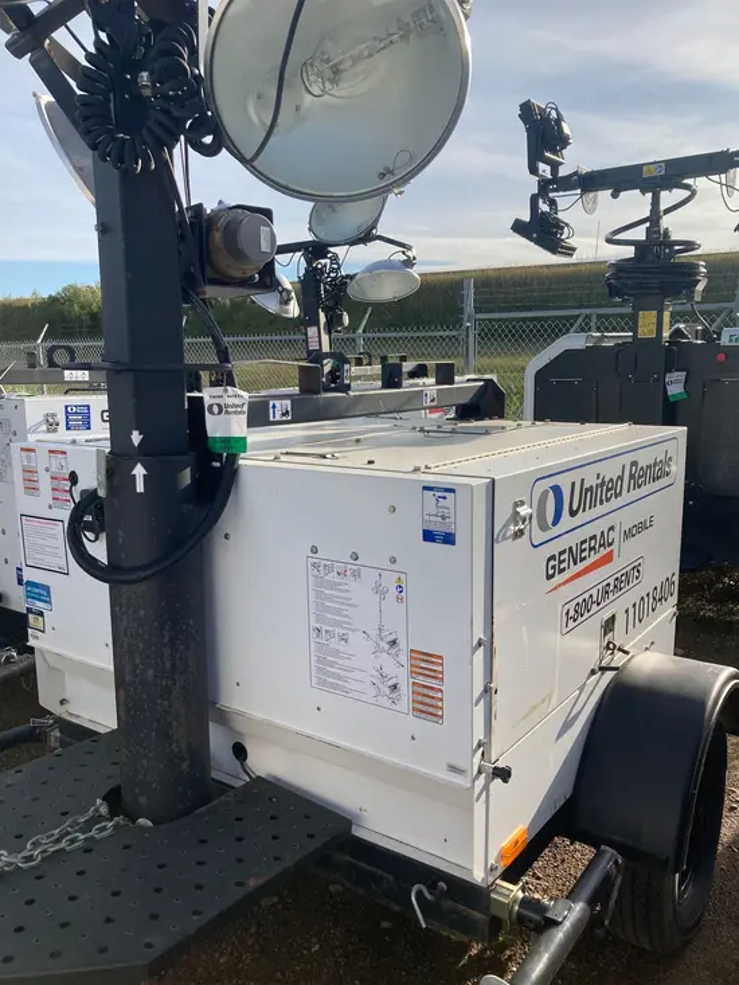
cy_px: 492
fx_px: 797
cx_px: 370
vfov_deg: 63.4
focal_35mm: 28
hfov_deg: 49.8
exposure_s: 1/1548
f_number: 1.8
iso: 20
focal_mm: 3.99
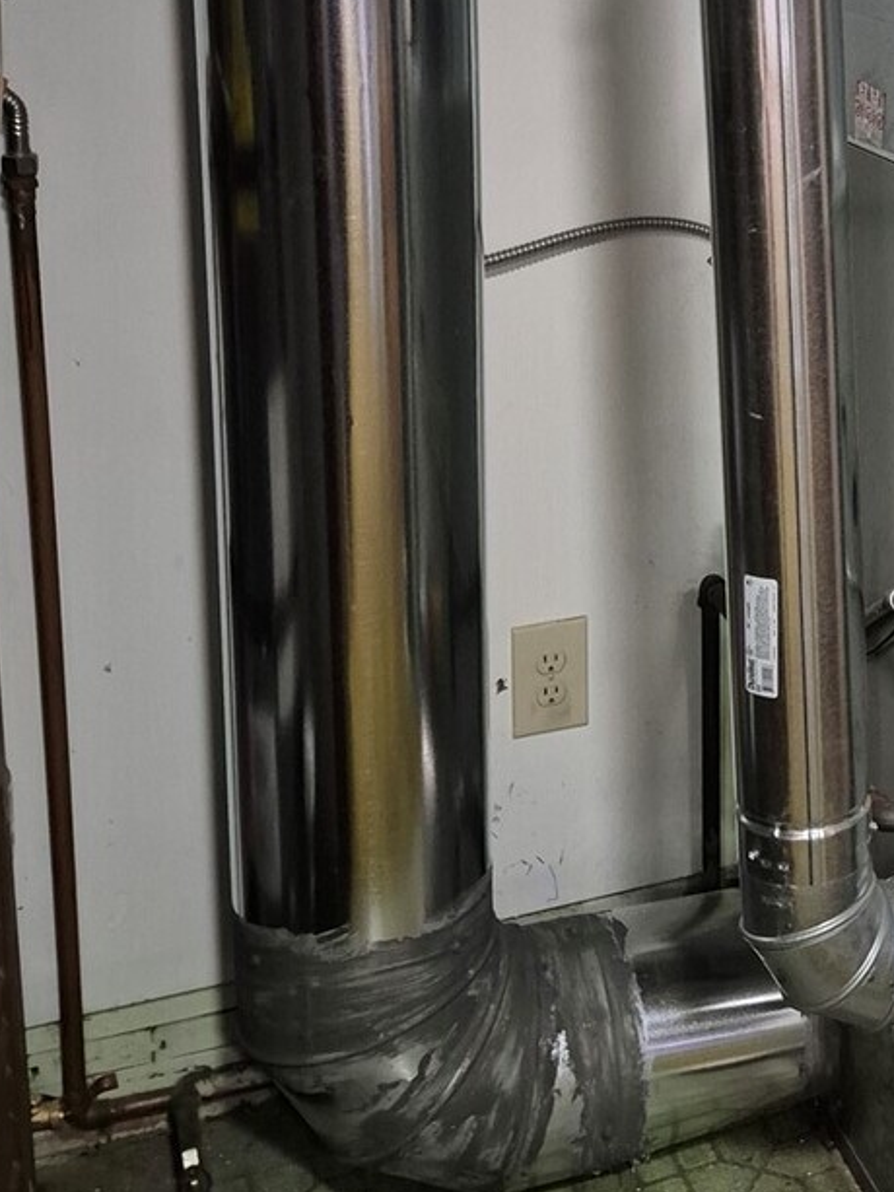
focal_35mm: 54
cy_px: 177
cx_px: 927
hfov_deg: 25.5
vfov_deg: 34.1
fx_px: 1859
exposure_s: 1/17
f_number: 1.8
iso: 1600
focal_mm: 5.4
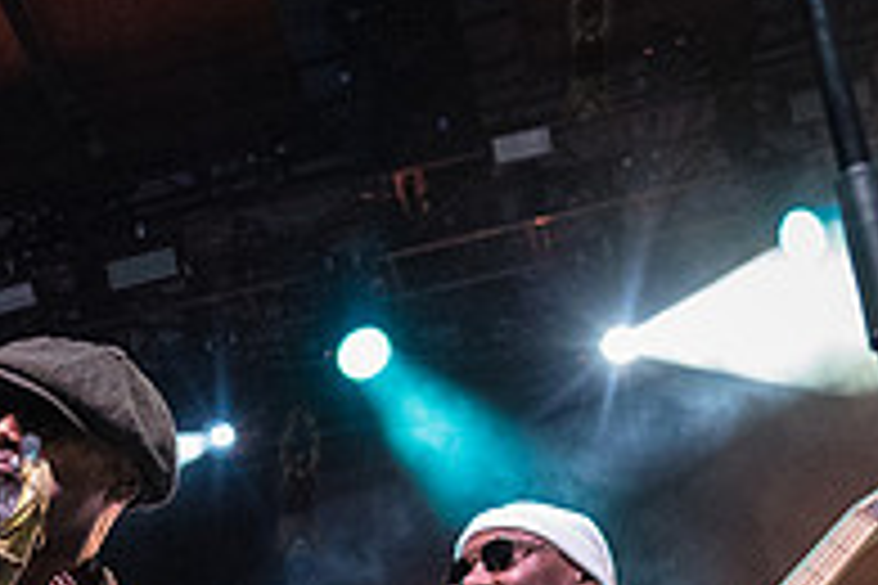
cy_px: 750
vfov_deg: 12.0
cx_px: -187
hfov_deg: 17.5
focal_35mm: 111
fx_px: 2707
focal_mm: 31
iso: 6400
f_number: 3.5
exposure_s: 1/400
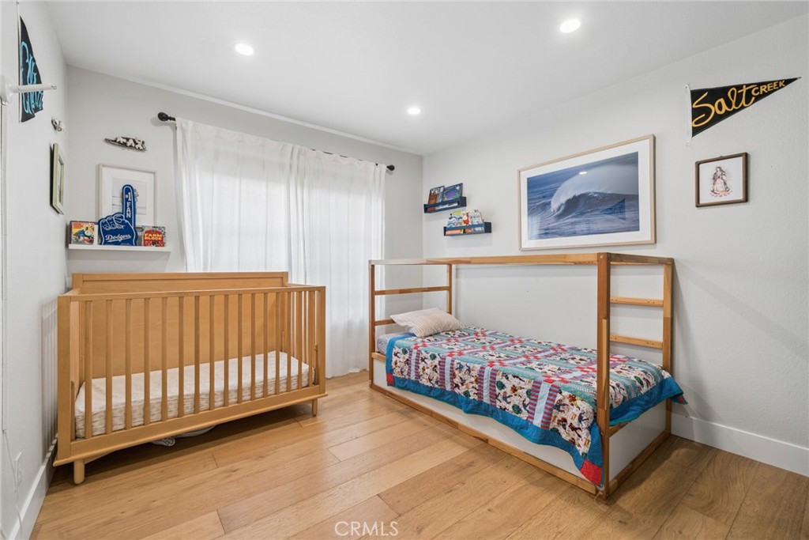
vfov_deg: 77.3
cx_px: 404
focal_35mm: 15
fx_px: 337
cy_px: 270
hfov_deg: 100.4
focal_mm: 15
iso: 400
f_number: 8
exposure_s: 1/25
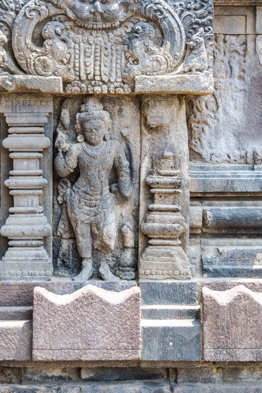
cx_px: 93
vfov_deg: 26.2
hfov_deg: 17.7
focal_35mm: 77
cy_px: 140
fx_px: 841
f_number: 5.6
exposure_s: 1/125
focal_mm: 36
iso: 100
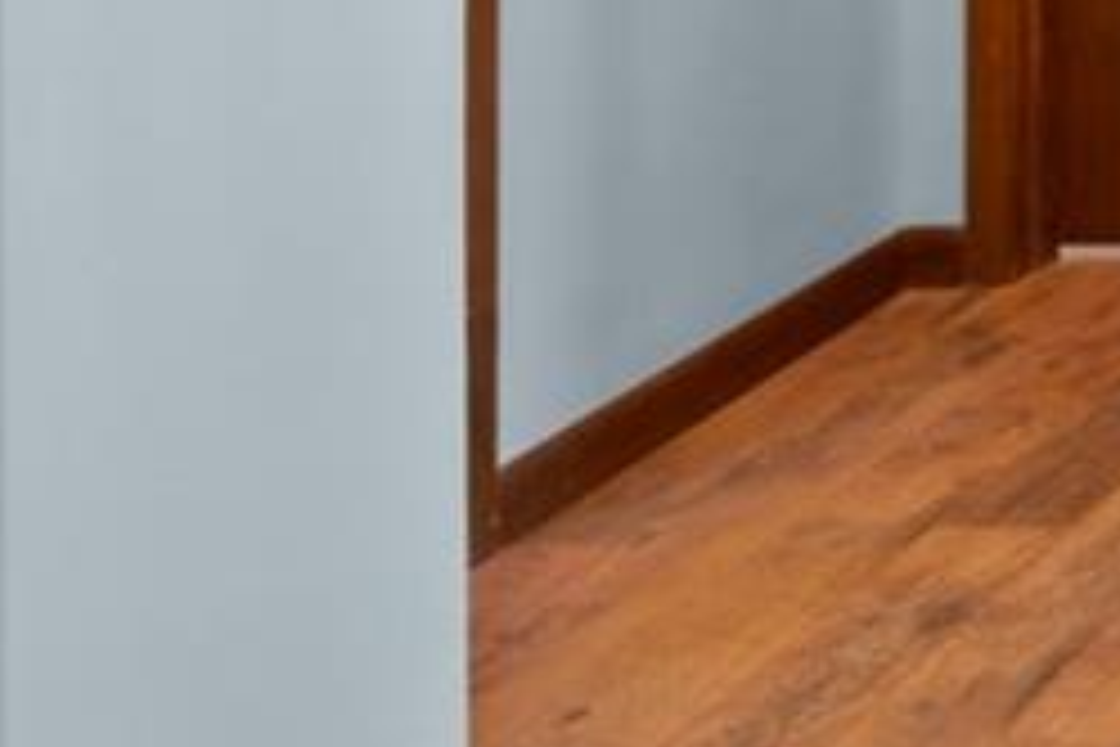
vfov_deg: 14.8
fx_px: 2395
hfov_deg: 16.1
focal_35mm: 77
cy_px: -702
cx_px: 2528
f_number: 9
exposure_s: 6
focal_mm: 12
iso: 100
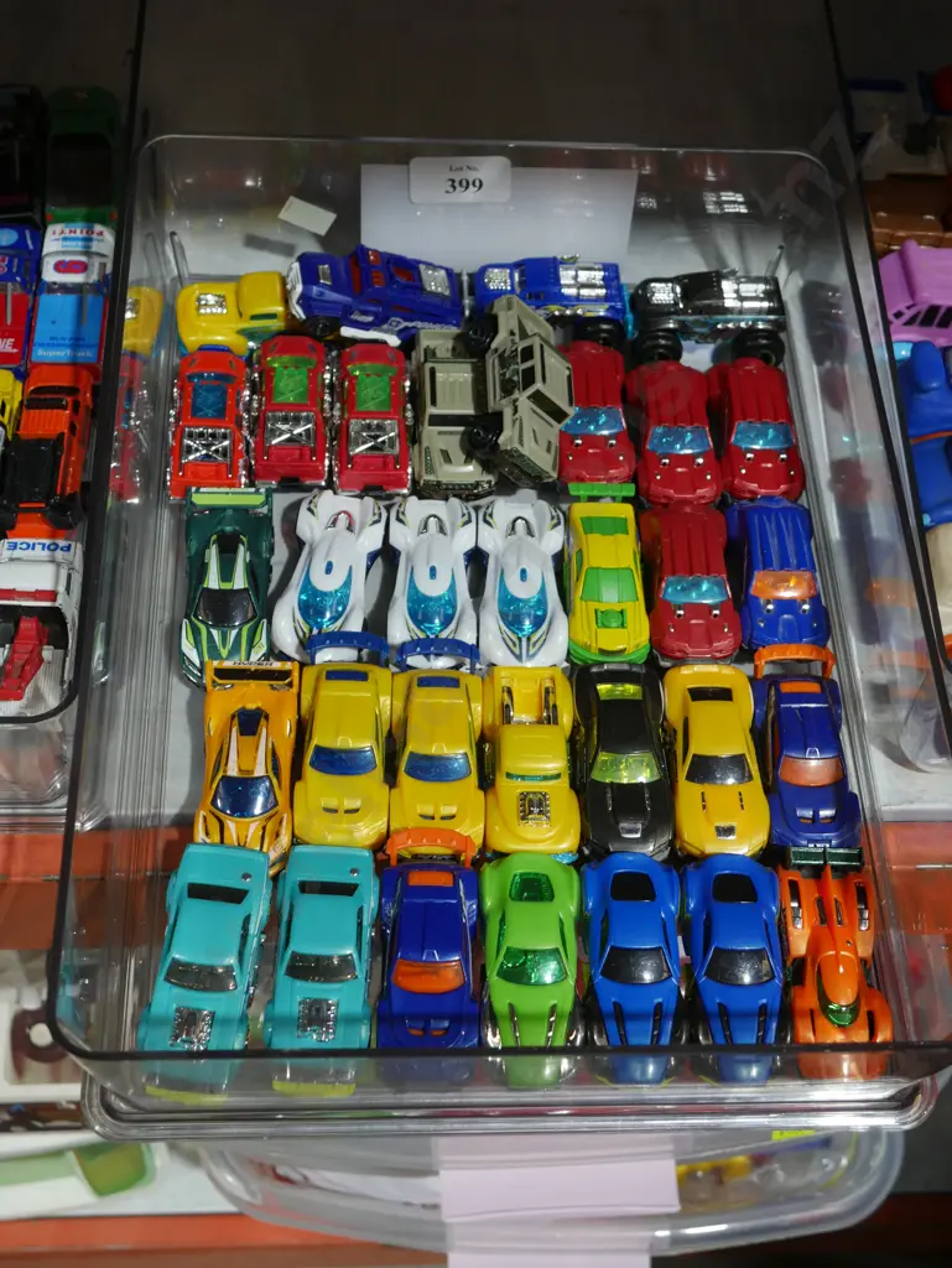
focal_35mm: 46
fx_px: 1685
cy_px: 634
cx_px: 476
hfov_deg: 31.5
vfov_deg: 41.2
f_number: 5.1
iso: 400
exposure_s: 1/60
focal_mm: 23
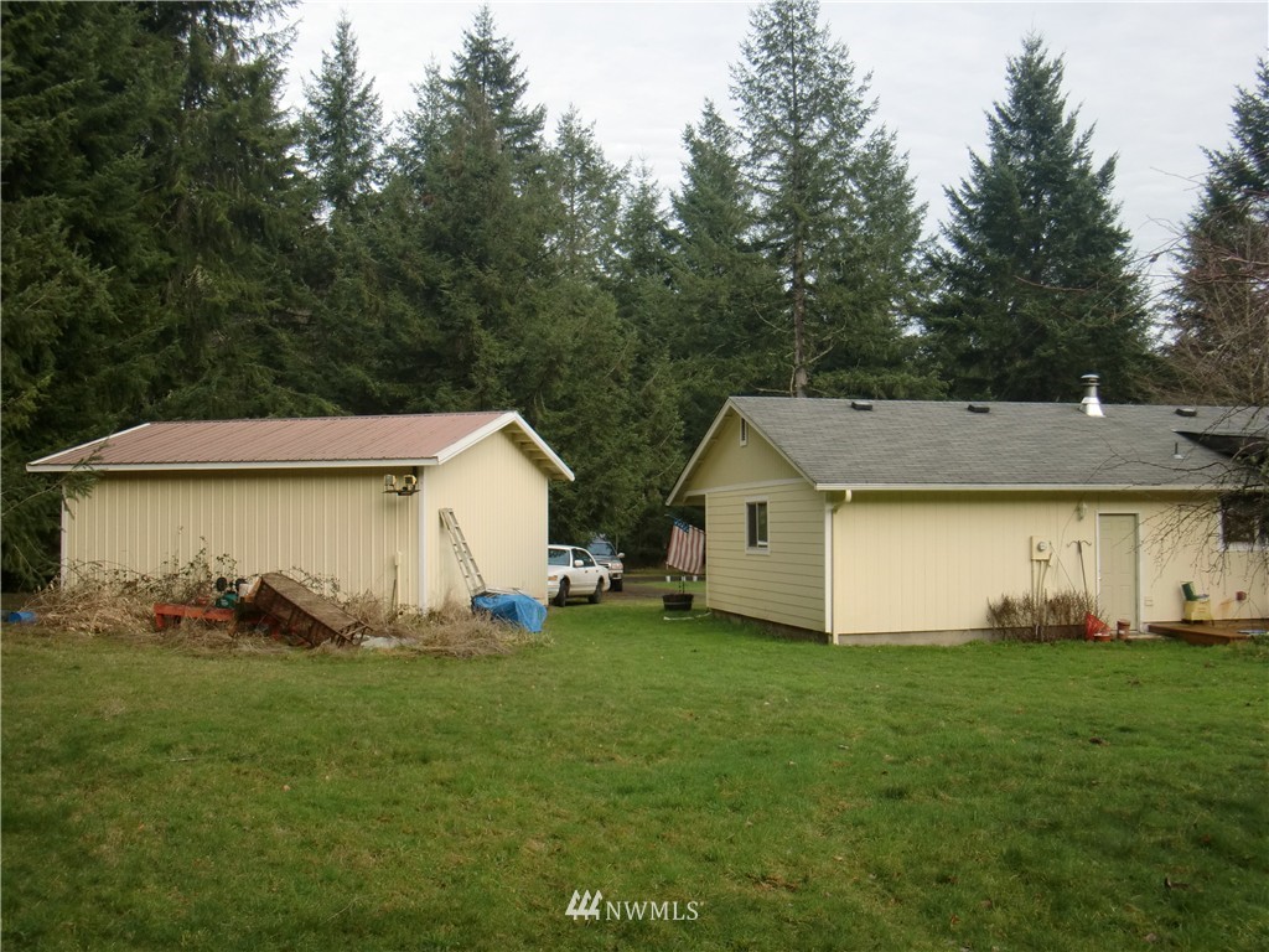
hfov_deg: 49.0
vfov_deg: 37.7
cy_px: 476
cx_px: 634
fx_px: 1393
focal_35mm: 38
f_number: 3.9
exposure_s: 1/100
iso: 64
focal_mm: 6.66
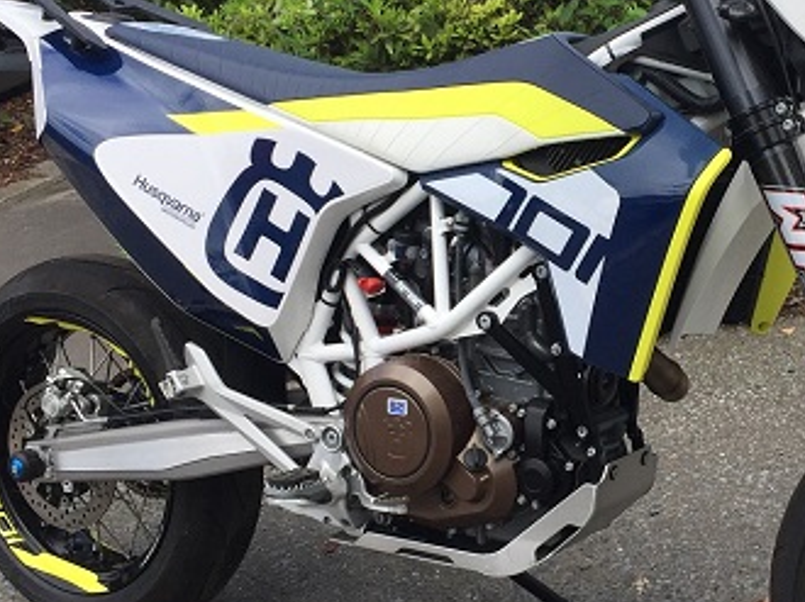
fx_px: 1441
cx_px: 615
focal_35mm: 62
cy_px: 308
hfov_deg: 30.6
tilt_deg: -18.0
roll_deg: +2.5
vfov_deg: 23.6
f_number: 2.2
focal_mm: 4.15
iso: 32
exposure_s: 1/1099
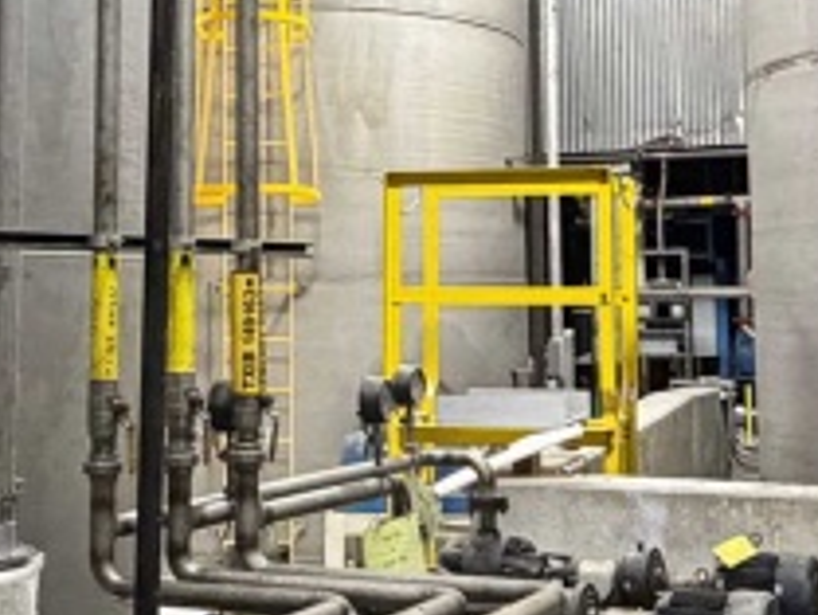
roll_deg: +0.2
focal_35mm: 67
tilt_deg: +8.0
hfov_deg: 28.9
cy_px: 110
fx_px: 1584
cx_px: 391
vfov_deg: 21.6
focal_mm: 2.22
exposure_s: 1/60
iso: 500
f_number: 2.2
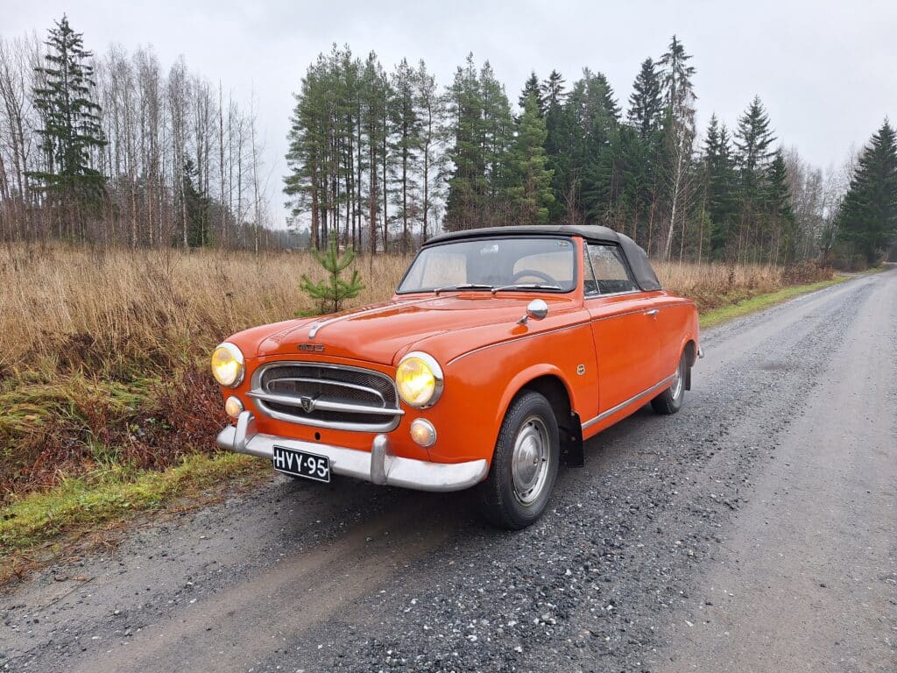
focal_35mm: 23
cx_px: 448
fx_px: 596
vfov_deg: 58.9
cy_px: 336
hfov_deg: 73.9
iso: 50
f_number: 1.8
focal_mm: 5.54
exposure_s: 1/100
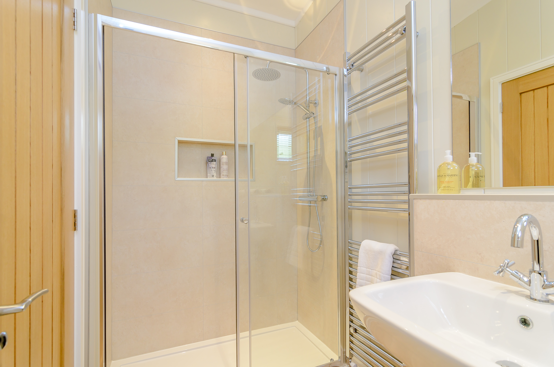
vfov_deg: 71.8
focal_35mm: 16
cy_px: 184
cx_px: 277
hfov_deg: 95.1
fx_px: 253
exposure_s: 1/10
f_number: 5.6
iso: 320
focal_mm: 11
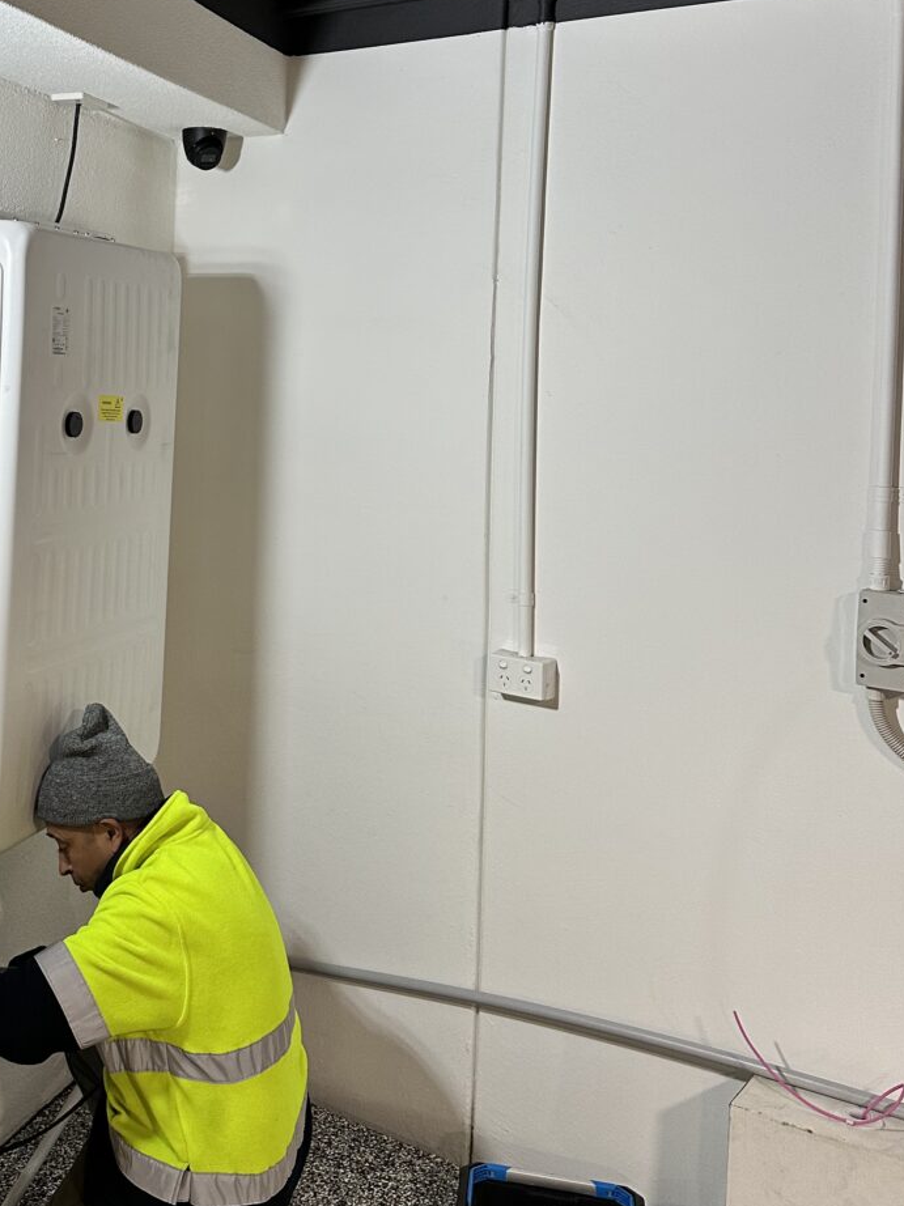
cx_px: 188
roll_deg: -2.3
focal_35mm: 40
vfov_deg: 45.7
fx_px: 1393
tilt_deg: +0.2
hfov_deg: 34.9
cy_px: 357
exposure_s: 1/50
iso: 200
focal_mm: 6.86
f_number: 1.78
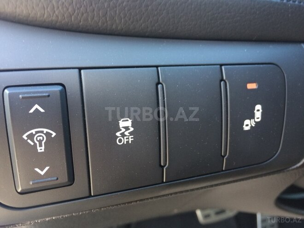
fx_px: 255
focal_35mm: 29
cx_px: 152
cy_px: 114
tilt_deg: -21.2
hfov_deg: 61.7
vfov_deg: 48.2
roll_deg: +0.3
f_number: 2.2
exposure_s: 1/33
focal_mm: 4.15
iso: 100
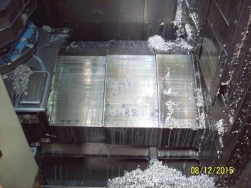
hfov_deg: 50.1
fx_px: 268
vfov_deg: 38.7
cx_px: 126
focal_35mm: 37
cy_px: 94
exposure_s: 1/15.1
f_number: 2.8
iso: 160
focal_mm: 6.2
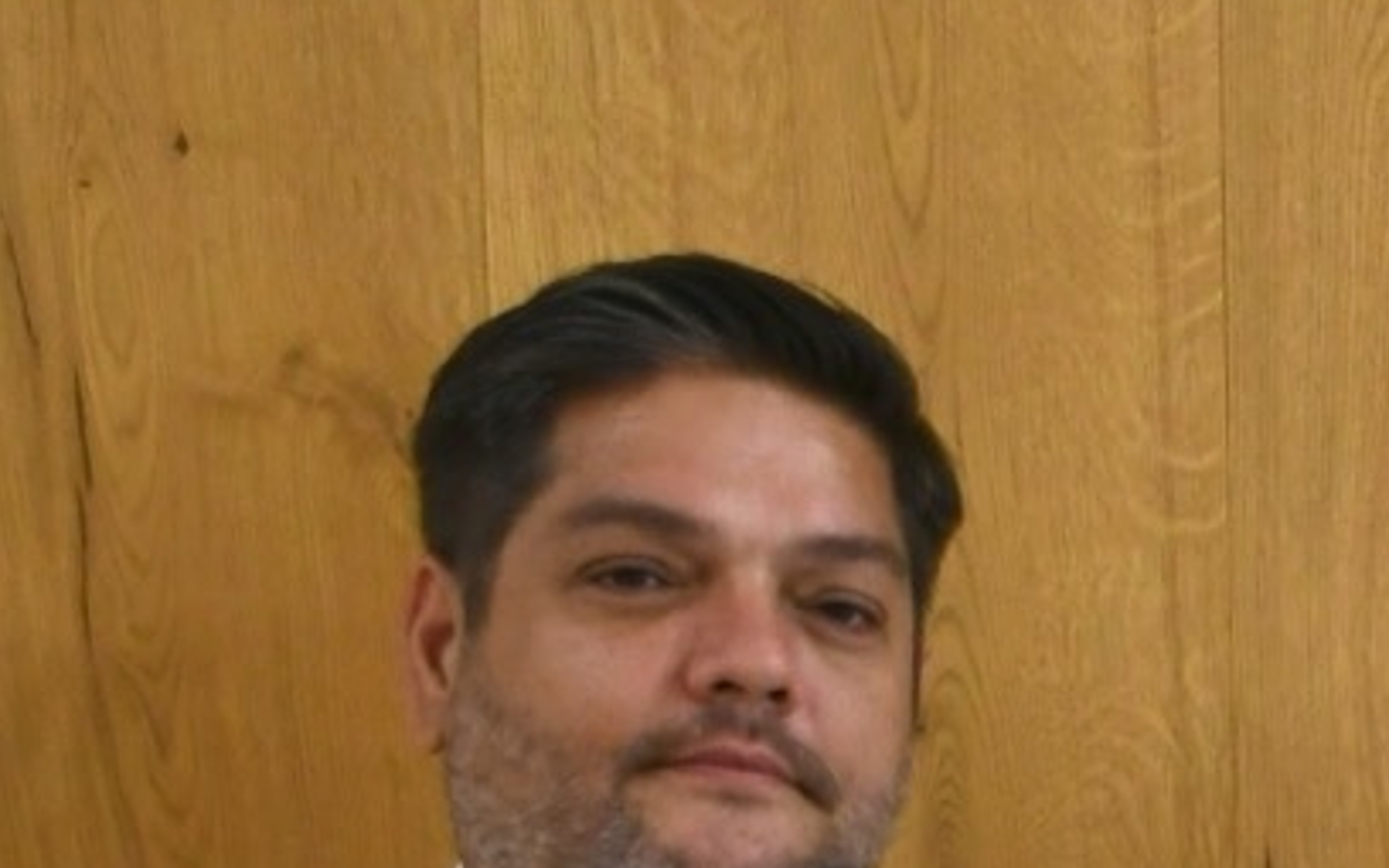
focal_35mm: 195
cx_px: 3173
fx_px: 7382
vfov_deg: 6.5
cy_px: 1680
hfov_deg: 9.7
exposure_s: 1/200
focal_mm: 26
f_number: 3.8
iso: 800
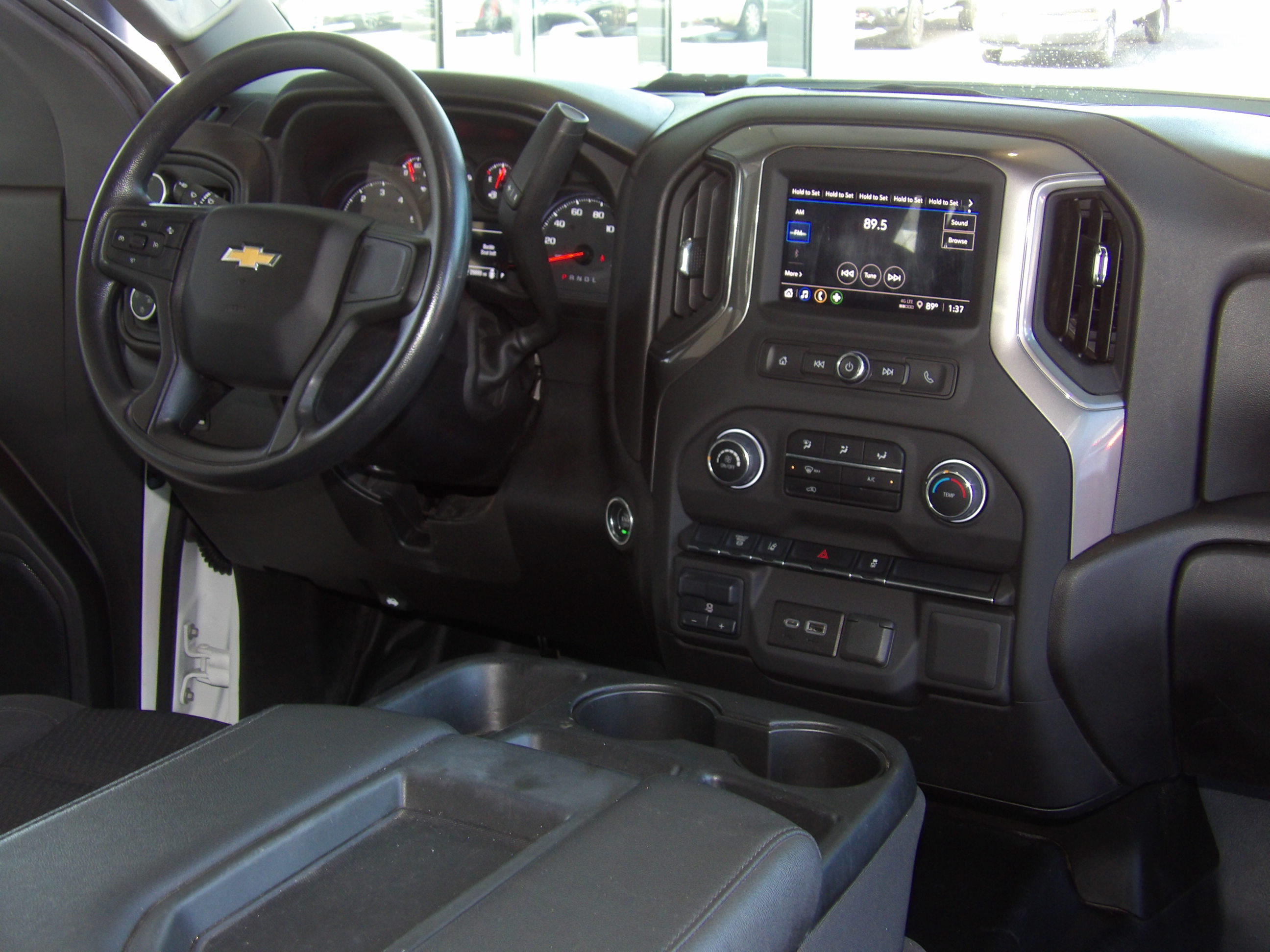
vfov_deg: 31.5
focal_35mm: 46
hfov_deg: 41.2
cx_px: 635
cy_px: 476
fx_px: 1688
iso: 250
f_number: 3.8
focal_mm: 8.2
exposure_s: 1/30
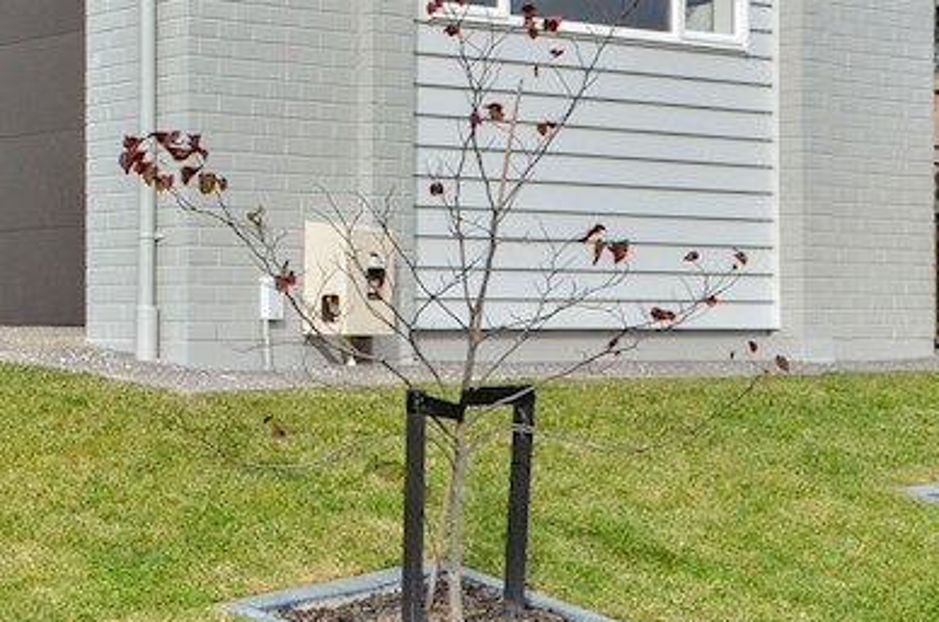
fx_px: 1796
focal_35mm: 69
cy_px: -67
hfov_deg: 23.8
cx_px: -431
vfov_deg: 18.9
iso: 320
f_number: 13
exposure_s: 1/250
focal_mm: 14
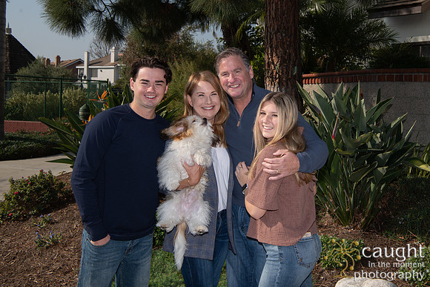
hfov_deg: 41.7
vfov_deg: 28.6
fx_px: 561
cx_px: 266
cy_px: 110
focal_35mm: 47
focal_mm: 38
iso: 100
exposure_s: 1/250
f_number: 10
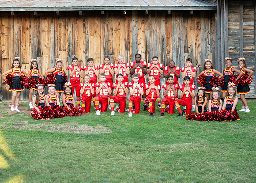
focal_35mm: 55
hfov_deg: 35.7
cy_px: 92
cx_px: 128
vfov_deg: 25.9
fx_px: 397
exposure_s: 1/500
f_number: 3.2
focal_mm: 50
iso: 320
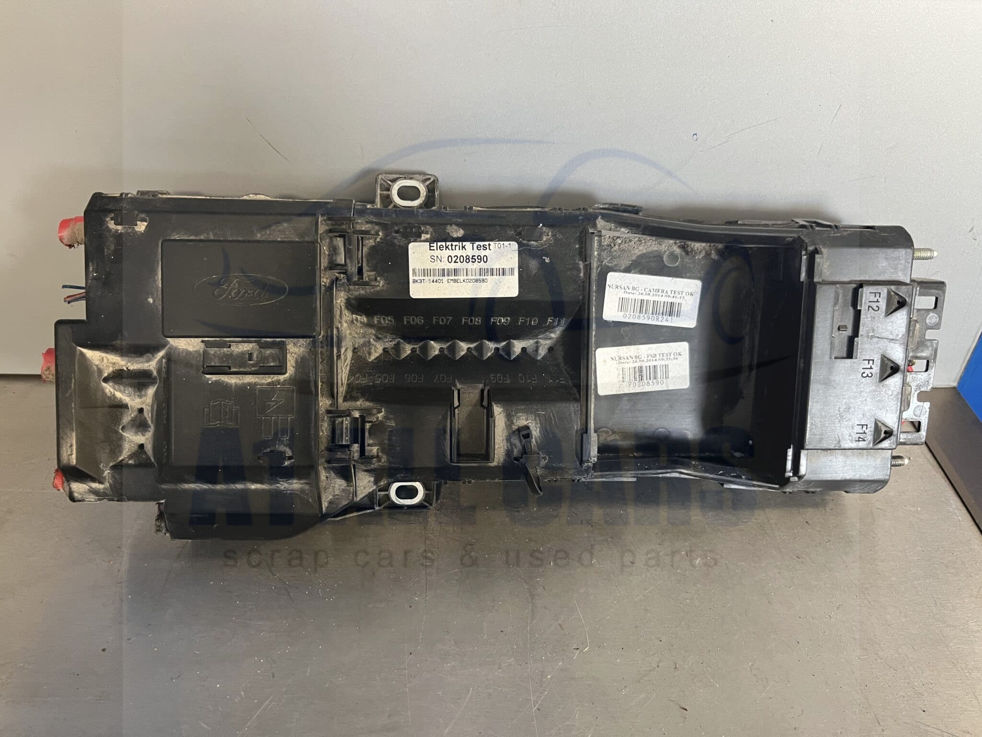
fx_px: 738
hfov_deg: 67.3
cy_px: 368
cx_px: 491
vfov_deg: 53.1
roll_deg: +0.6
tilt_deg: -38.3
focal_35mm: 26
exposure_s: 1/60
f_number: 1.6
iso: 250
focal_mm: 5.1
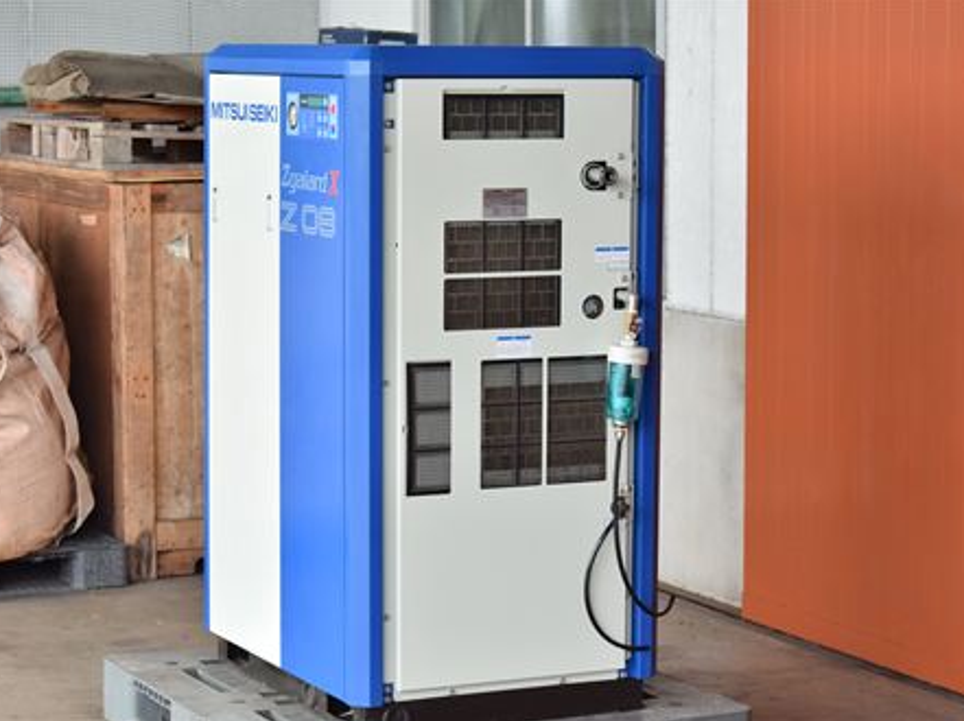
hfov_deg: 20.7
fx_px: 2643
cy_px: 360
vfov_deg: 15.5
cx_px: 512
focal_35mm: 95
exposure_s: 1/320
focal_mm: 58
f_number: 6.3
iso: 1250
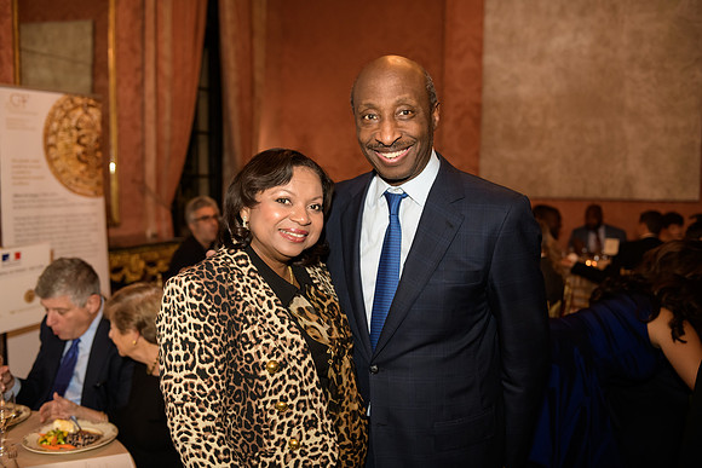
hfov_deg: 53.1
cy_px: 234
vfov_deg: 36.9
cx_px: 351
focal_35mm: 36
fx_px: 702
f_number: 3.2
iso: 1000
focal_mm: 36
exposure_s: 1/125
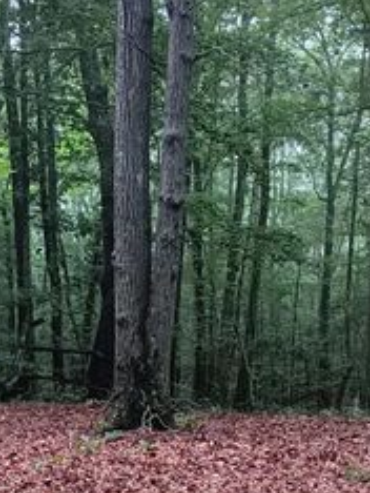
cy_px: 450
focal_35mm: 74
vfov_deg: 25.4
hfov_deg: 19.7
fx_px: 1053
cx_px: 63
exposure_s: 1/24.4
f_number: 1.8
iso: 125
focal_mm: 3.98
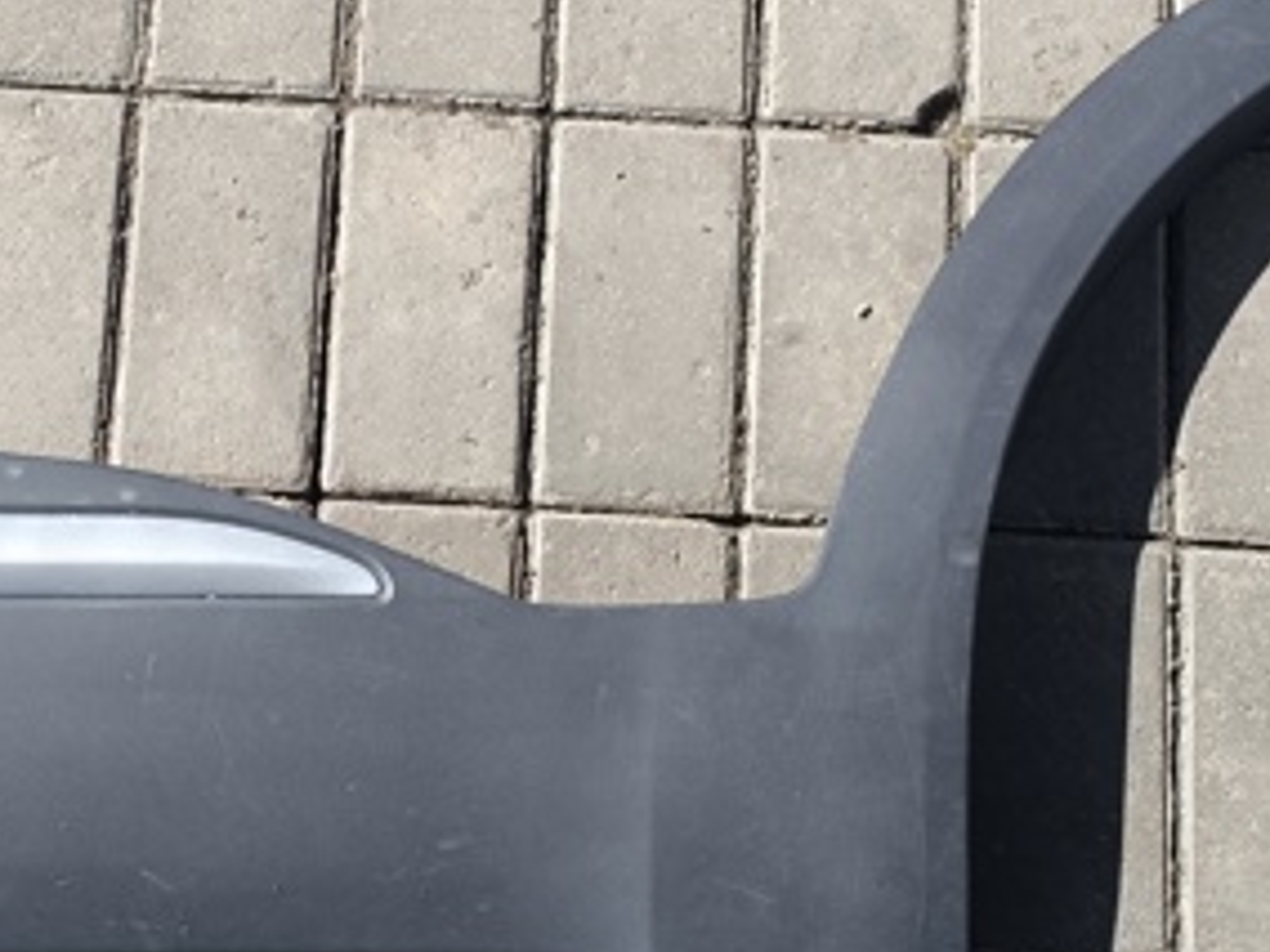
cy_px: 686
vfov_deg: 26.8
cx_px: 371
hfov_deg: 35.0
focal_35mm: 54
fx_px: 1981
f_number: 1.65
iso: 50
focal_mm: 6.14
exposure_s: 1/239
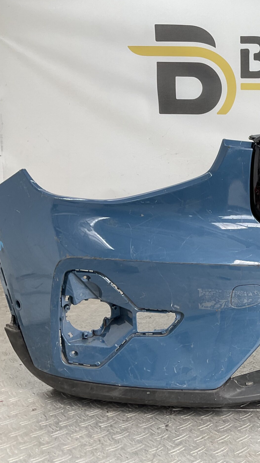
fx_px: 527
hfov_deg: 25.8
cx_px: 280
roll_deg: -1.9
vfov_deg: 47.4
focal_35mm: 43
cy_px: 234
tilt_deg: -10.4
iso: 16
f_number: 1.8
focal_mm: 3
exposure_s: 1/119
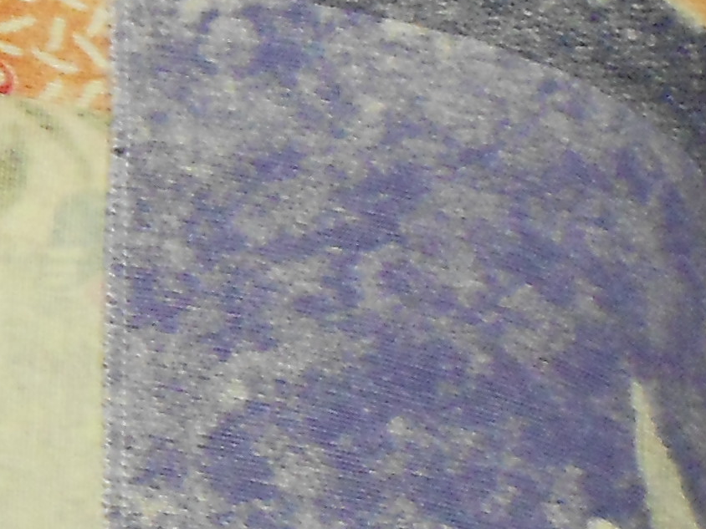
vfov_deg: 6.7
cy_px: 679
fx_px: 4487
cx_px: -576
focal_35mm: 220
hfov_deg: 8.6
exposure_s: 1/8
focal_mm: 7.7
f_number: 4.2
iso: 400
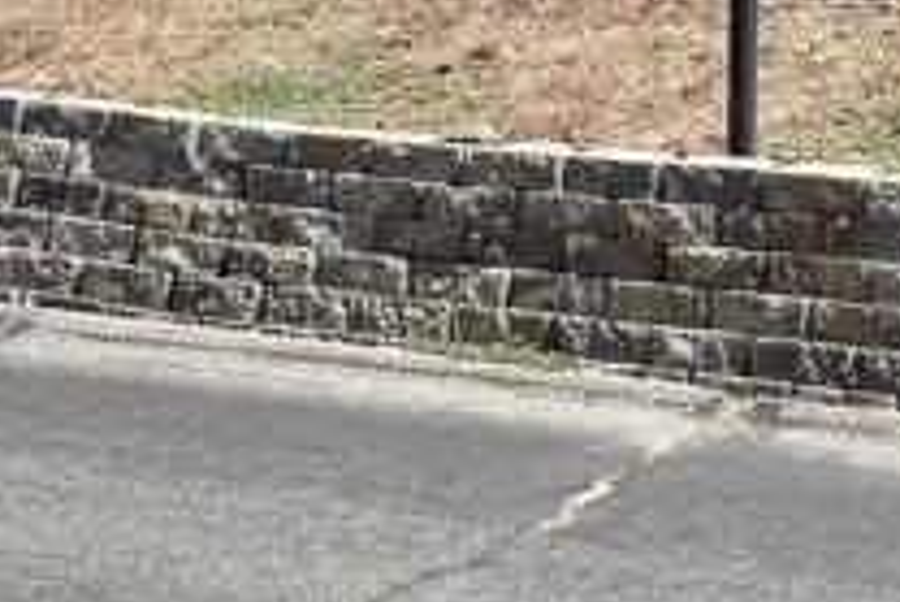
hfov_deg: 16.3
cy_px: -420
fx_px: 3077
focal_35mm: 123
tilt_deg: +2.9
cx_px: 896
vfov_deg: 10.6
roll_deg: +0.0
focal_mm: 6.76
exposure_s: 1/4167
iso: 80
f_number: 1.78
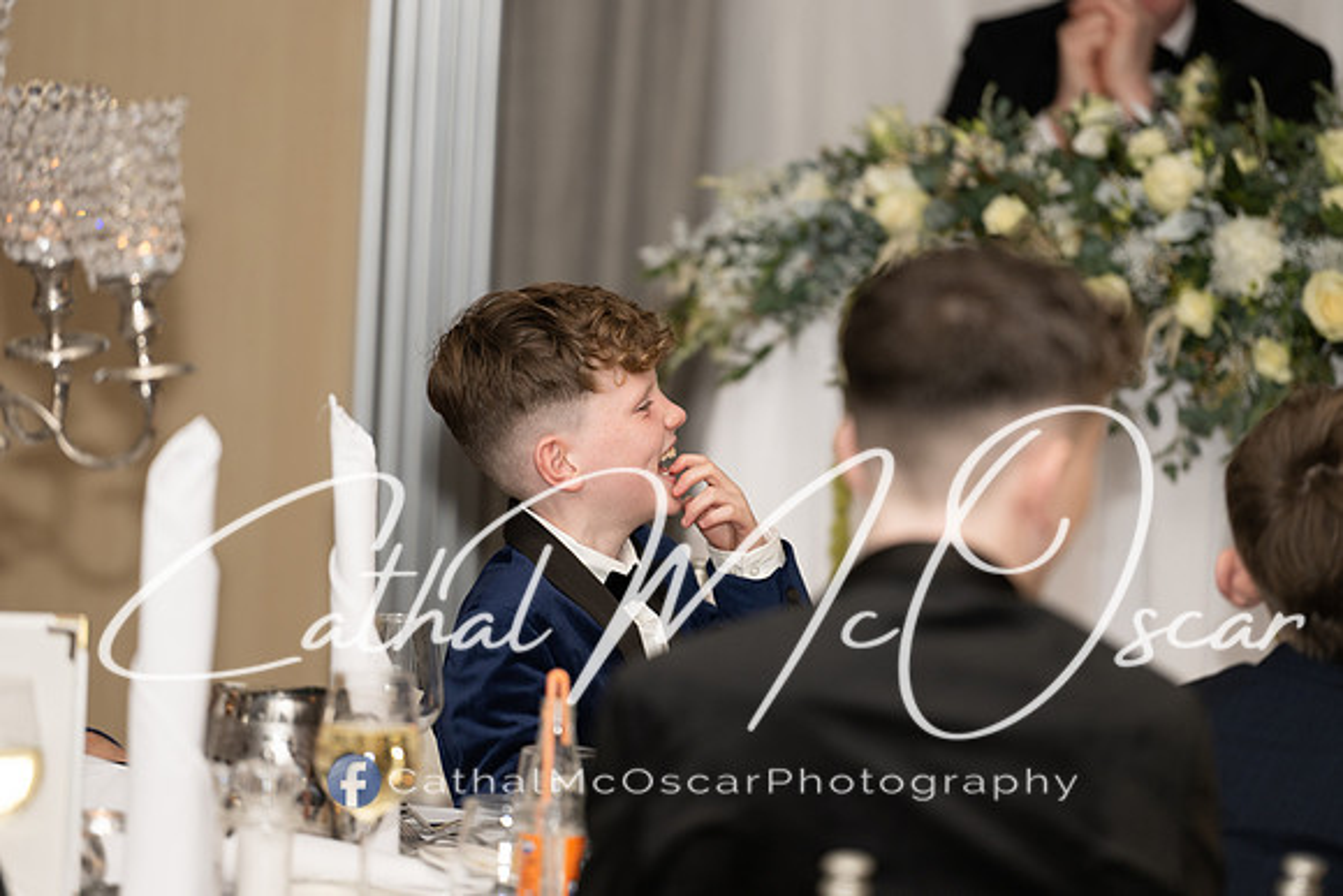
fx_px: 7276
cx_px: 672
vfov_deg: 7.0
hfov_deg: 10.5
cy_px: 448
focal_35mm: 195
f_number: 2.8
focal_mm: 195
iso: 400
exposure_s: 1/160
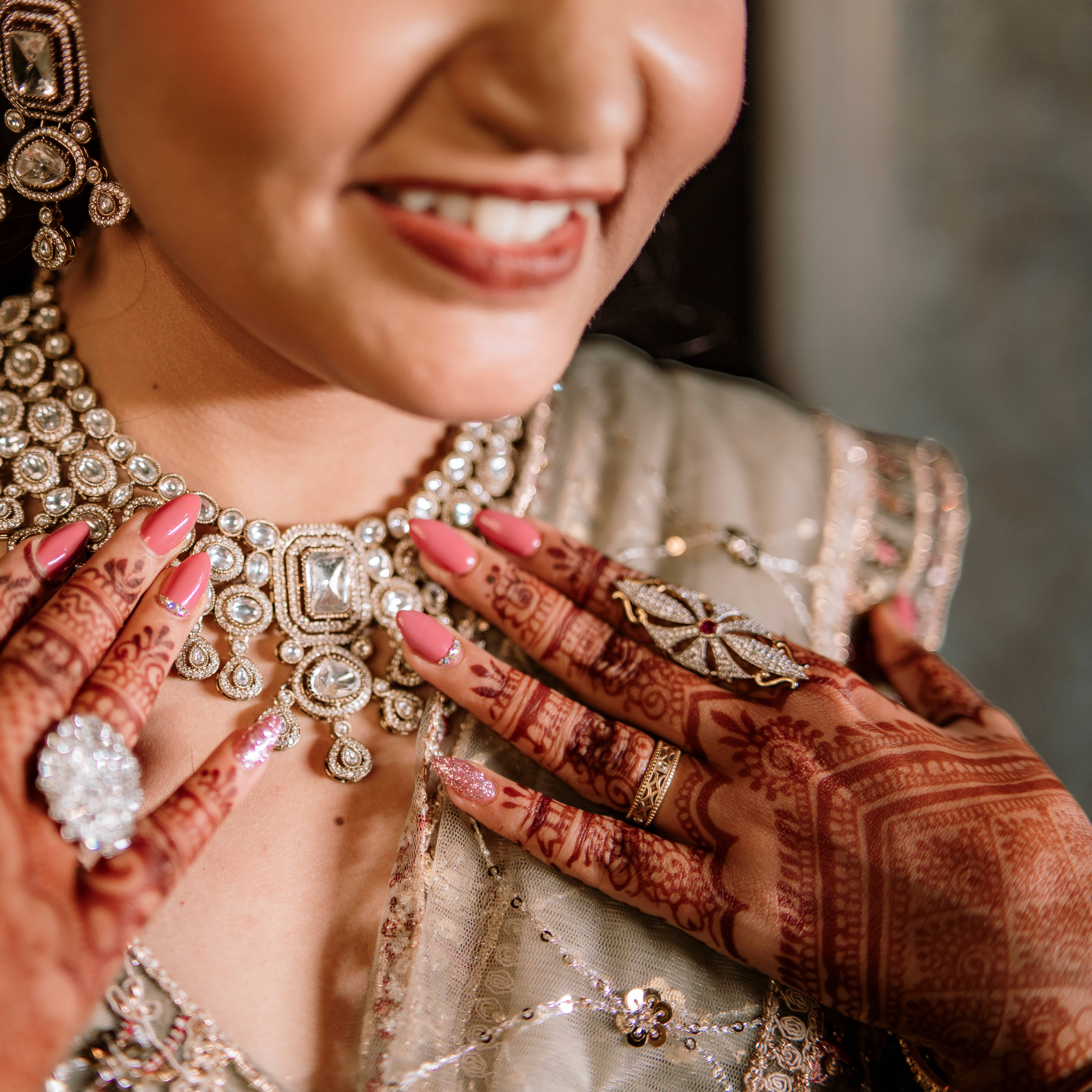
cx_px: 314
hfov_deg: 36.9
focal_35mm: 45
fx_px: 1606
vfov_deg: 37.6
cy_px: 548
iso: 160
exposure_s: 1/250
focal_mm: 35
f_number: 1.4
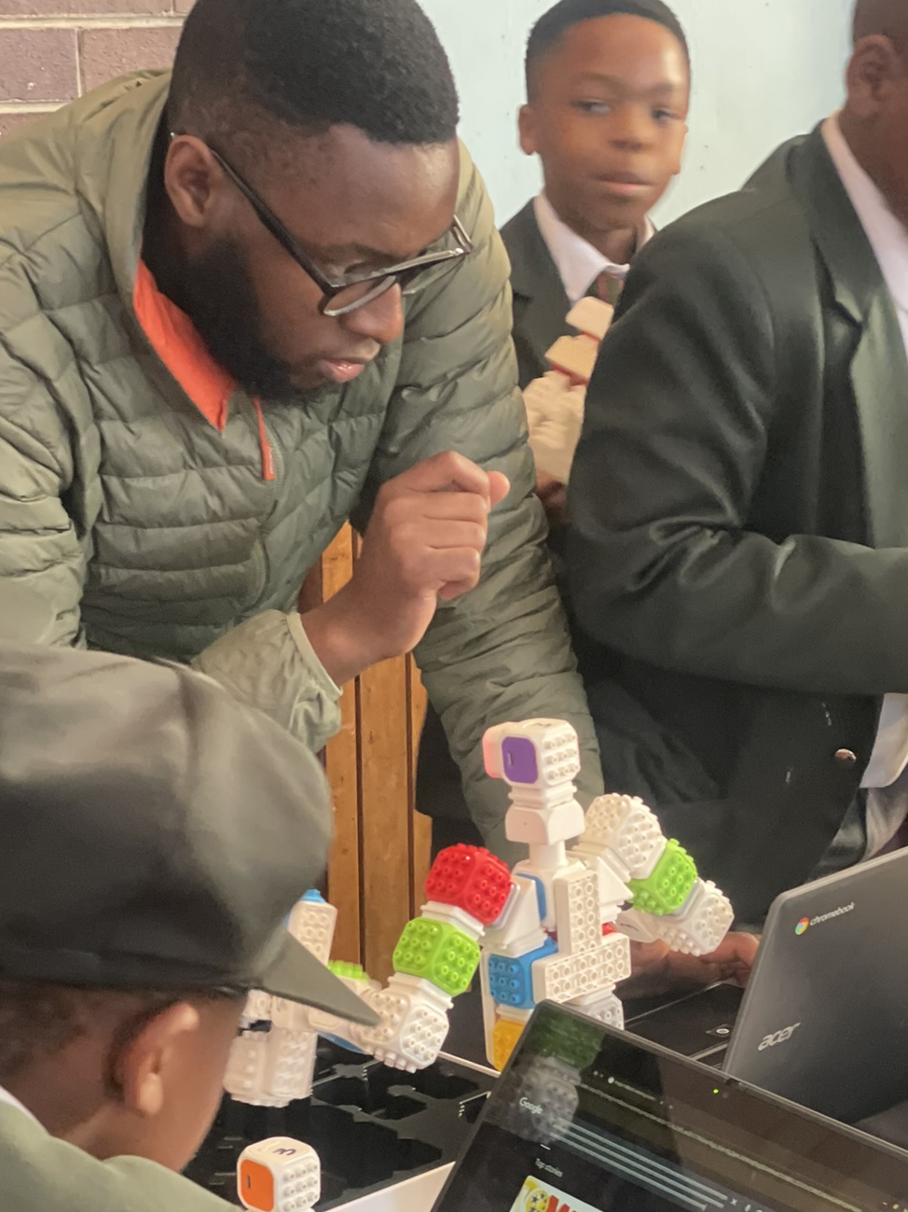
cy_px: 794
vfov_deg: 23.7
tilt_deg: -14.8
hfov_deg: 18.0
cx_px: 466
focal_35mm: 82
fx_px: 2868
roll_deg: +0.0
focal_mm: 6
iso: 500
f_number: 2
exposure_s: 1/30
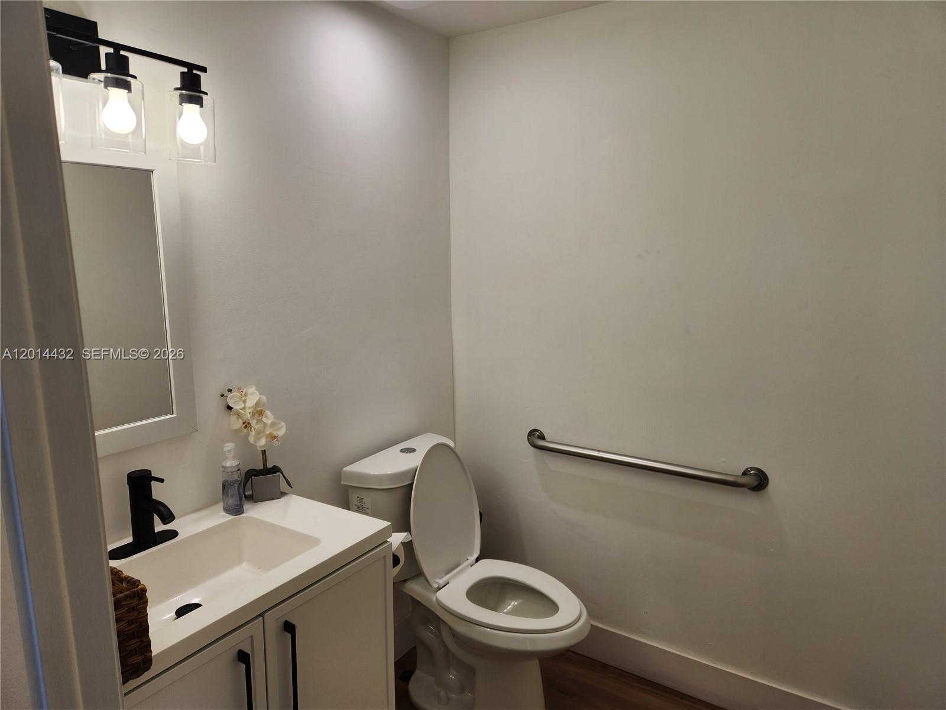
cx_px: 473
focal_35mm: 23
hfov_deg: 73.9
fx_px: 629
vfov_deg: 58.9
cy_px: 355
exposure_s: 1/120
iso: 20
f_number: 1.8
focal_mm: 5.4
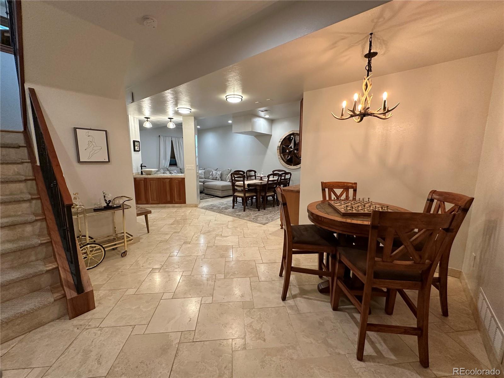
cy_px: 189
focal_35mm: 14
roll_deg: -0.5
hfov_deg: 102.1
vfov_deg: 85.7
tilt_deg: -8.0
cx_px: 252
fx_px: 204
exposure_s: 1/120
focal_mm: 2.22
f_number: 2.2
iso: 250
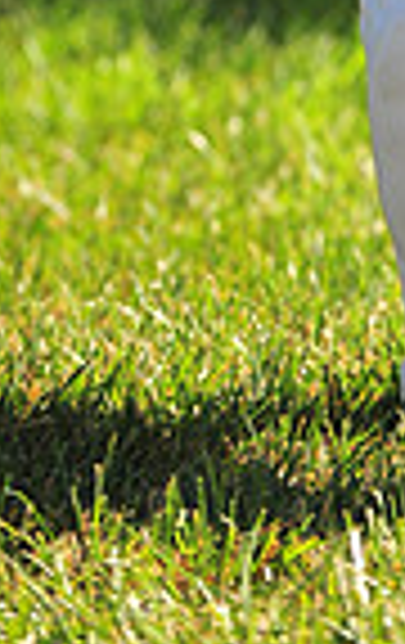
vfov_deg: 3.2
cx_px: 544
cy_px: -594
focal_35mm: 660
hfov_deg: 2.0
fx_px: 11598
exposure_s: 1/800
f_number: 4.5
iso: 200
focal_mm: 160
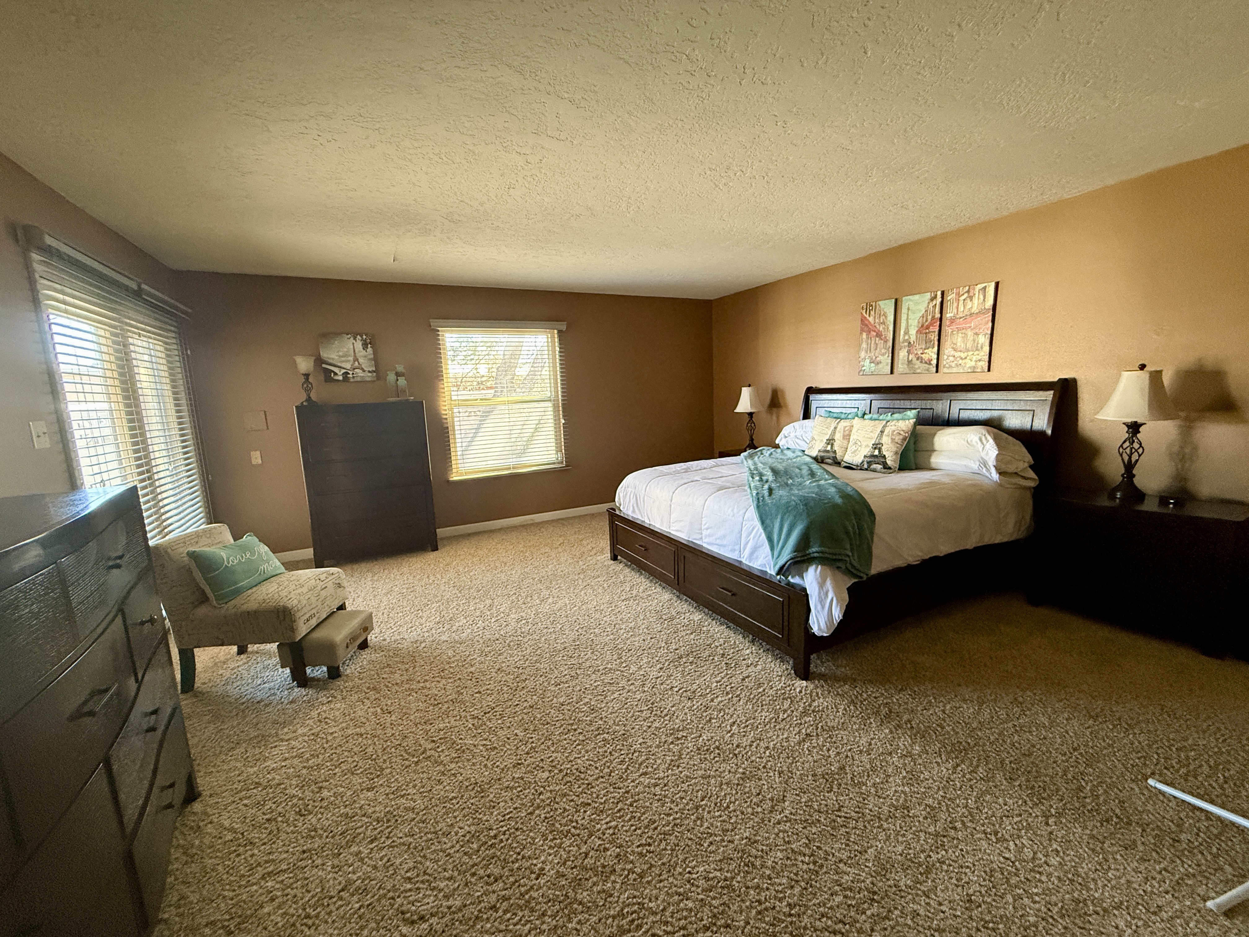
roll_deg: +2.2
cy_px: 468
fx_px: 505
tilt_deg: -8.9
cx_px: 624
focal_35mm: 14
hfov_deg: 102.1
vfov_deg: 85.7
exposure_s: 1/60
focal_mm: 2.22
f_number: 2.2
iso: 500
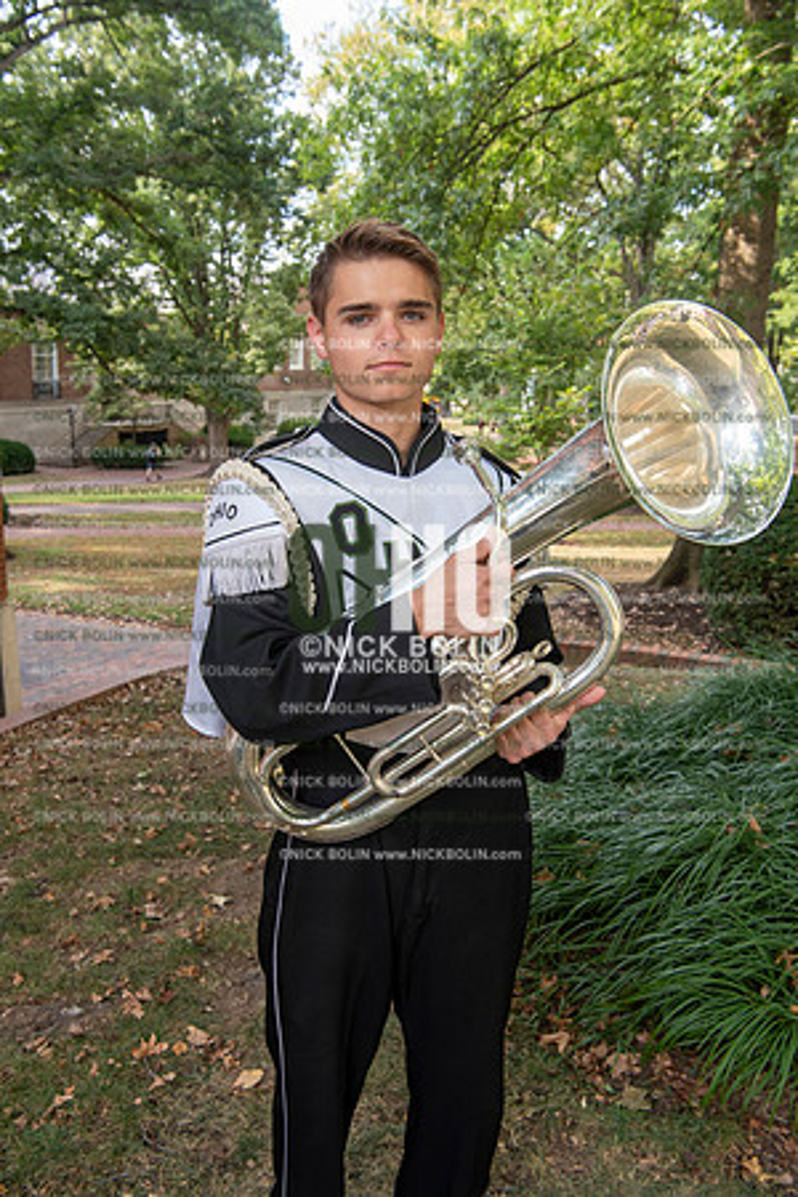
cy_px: 598
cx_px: 399
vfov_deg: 58.7
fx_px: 1064
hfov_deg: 41.1
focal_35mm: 32
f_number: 8
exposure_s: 1/100
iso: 500
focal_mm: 32
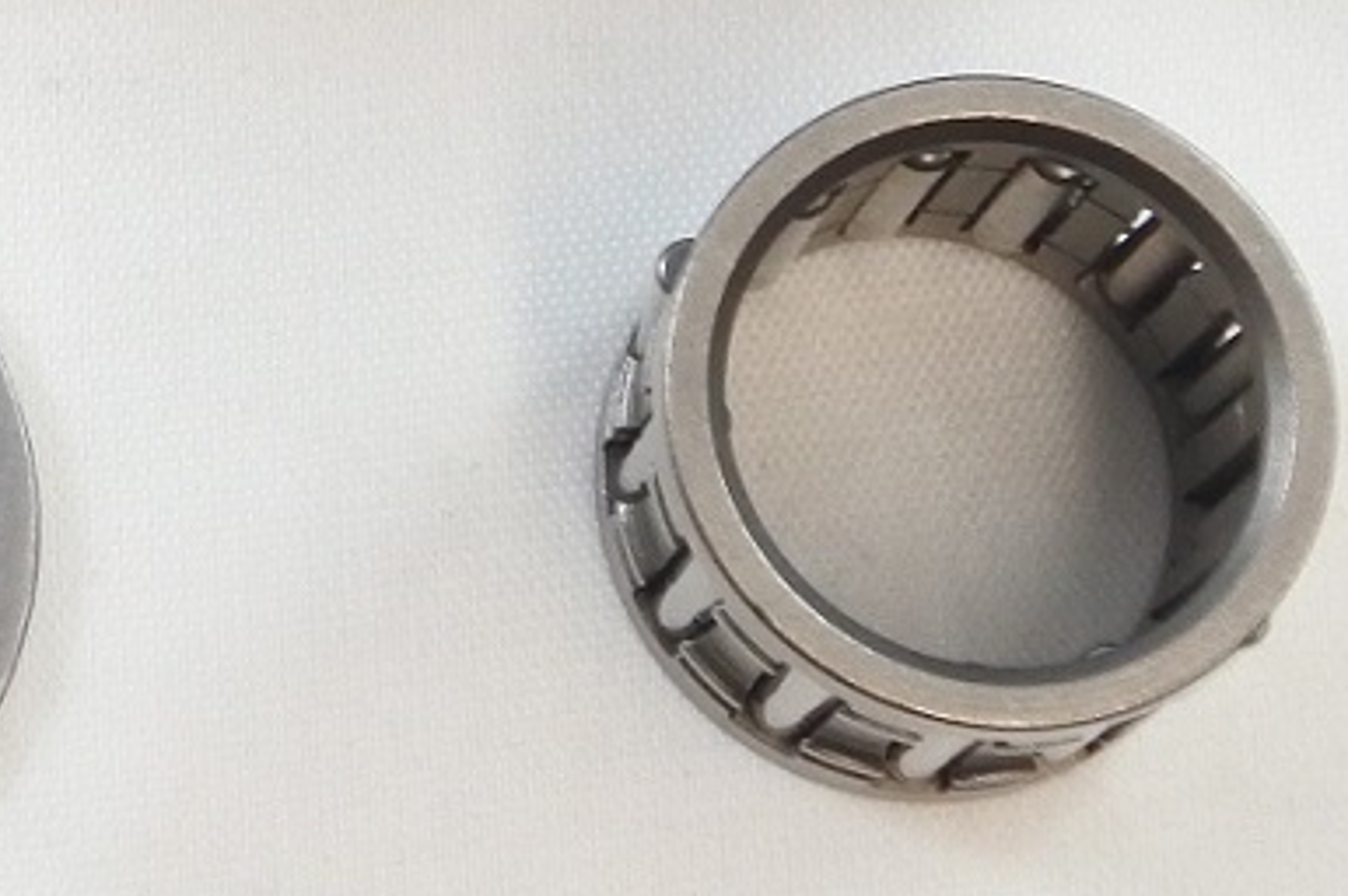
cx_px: -909
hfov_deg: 9.6
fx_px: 7744
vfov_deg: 6.5
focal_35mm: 207
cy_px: -534
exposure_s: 1/125
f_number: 4.8
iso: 720
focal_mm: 20.1
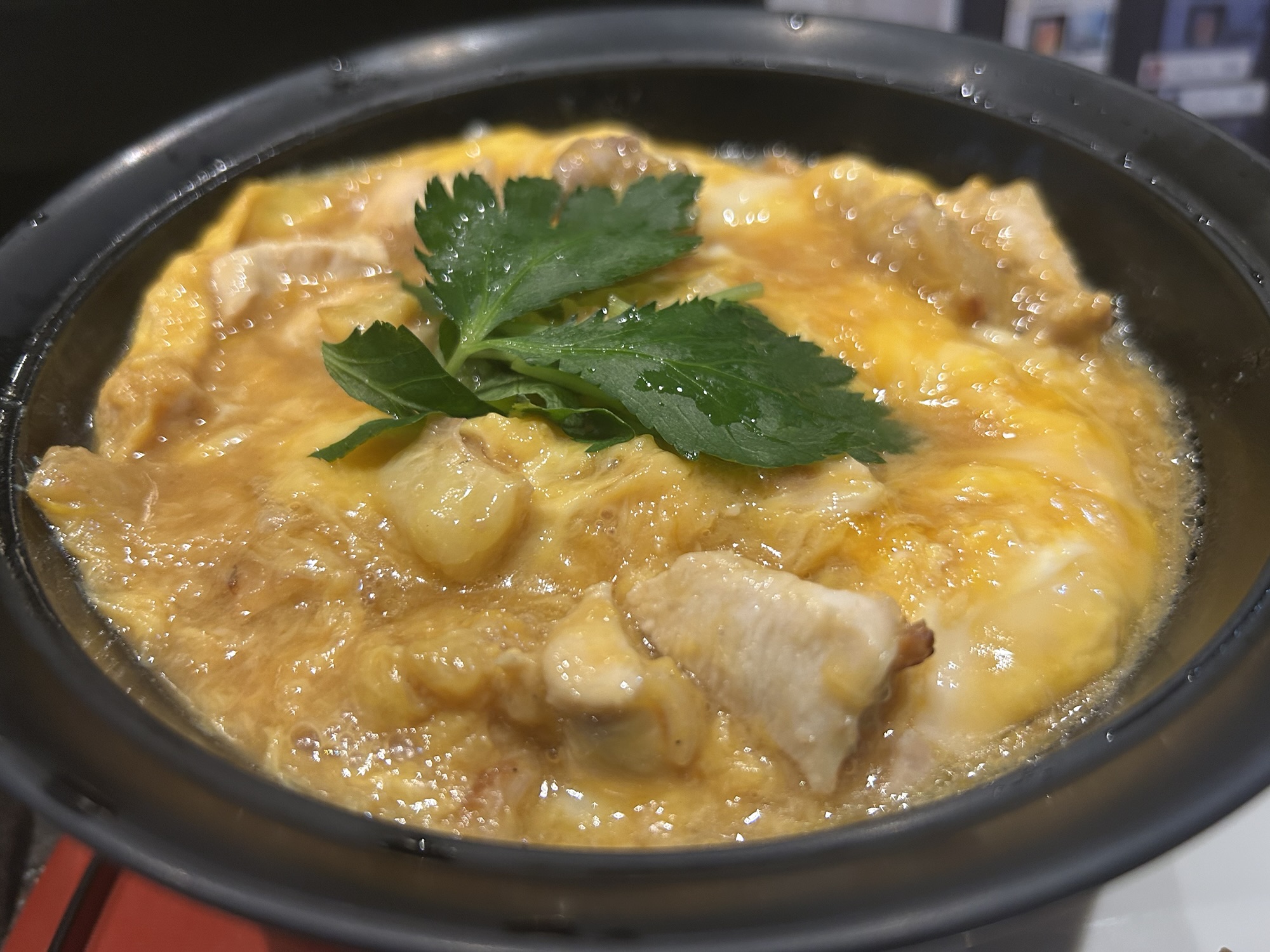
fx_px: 954
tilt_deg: -41.3
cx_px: 635
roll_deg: +4.6
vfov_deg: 53.1
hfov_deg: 67.3
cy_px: 476
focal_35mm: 26
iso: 200
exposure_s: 1/50
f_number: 1.5
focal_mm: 5.7
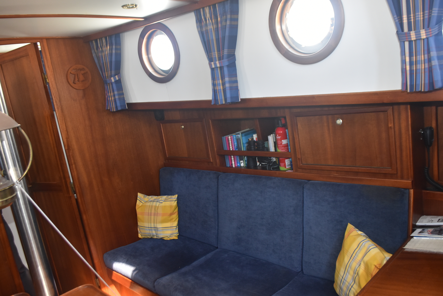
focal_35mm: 30
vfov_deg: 43.7
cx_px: 222
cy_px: 148
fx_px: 369
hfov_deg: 61.9
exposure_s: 1/100
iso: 800
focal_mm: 20
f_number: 5
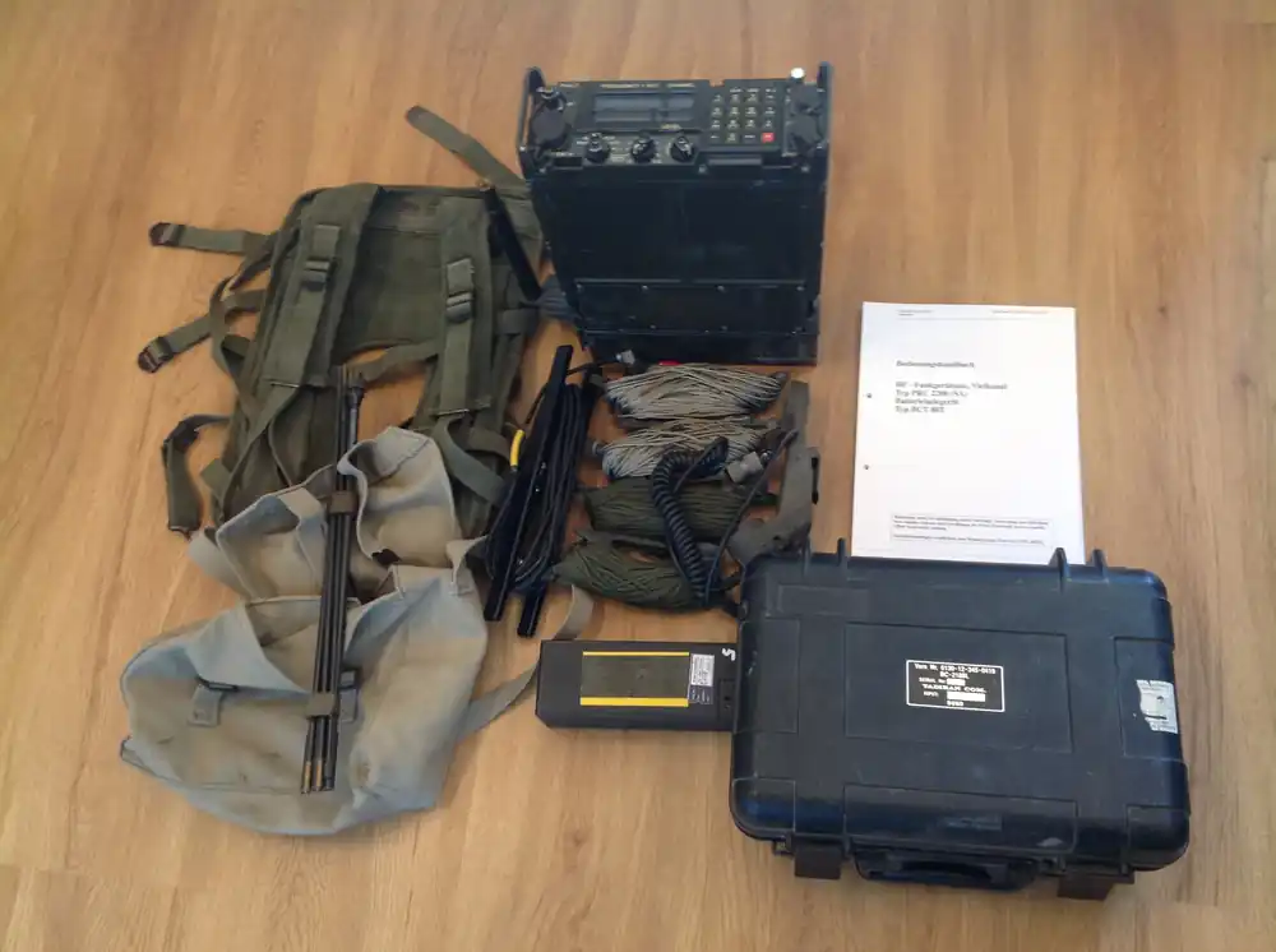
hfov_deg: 52.7
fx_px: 1288
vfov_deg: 40.6
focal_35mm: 35
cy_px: 476
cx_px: 638
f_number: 2.4
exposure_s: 1/15
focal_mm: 4.28
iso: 125
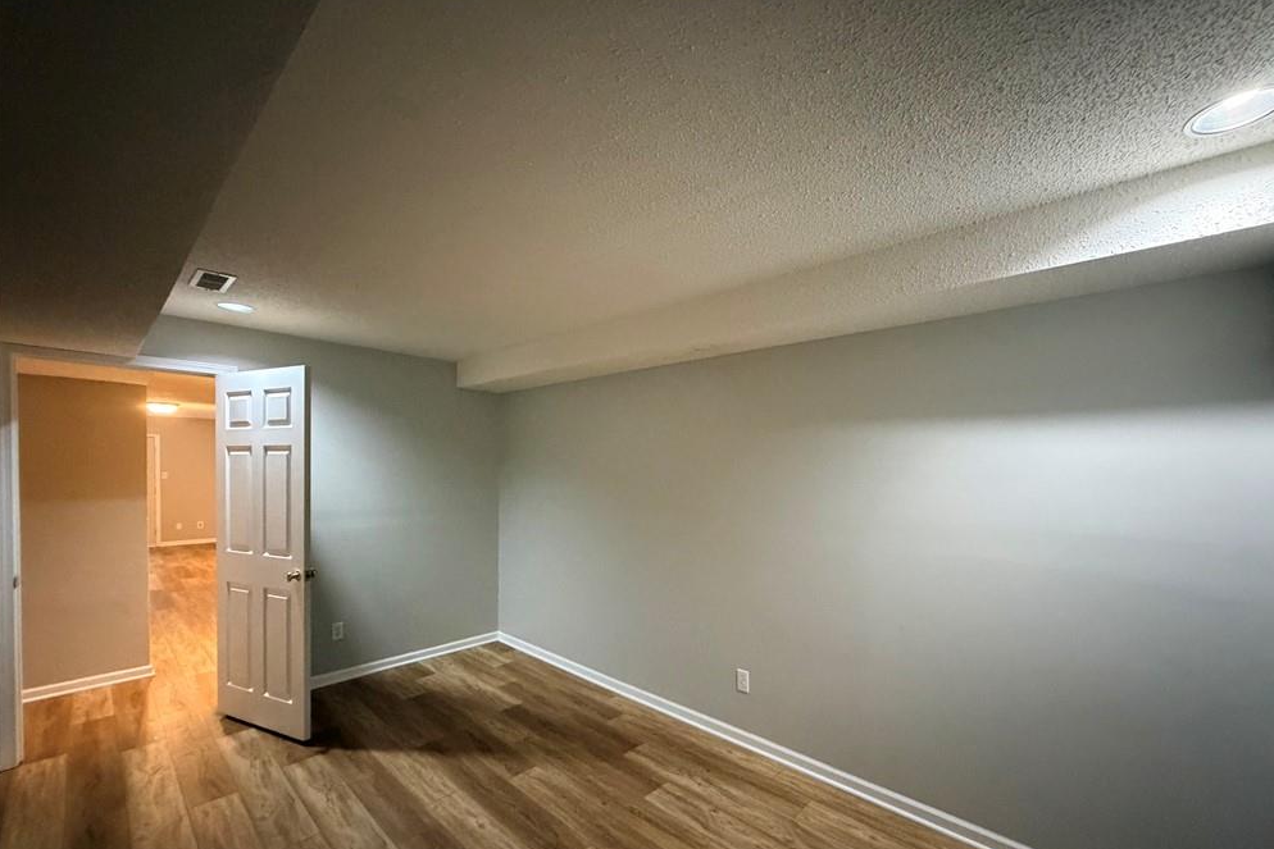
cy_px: 479
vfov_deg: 77.0
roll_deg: +0.3
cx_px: 649
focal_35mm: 15
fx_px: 531
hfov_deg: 100.4
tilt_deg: -0.4
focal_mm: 2.22
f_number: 2.2
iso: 1000
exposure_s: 1/40
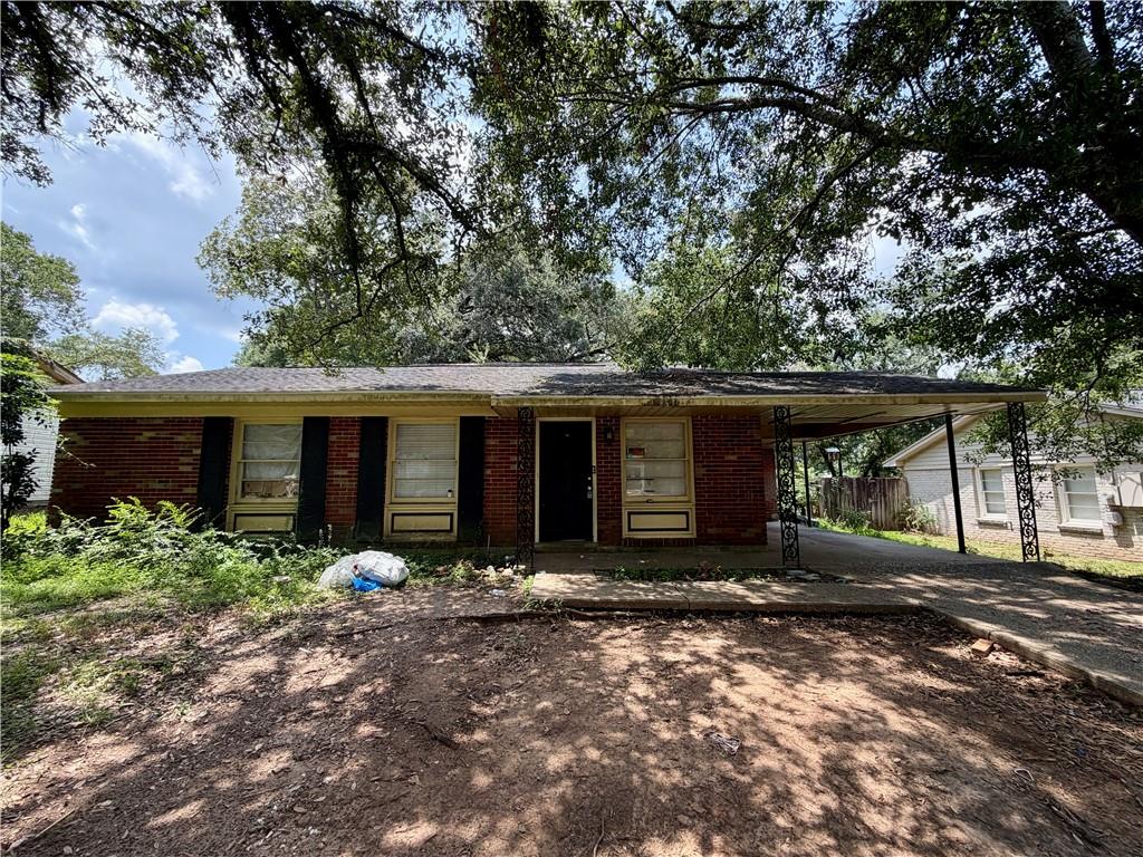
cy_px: 428
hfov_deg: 102.1
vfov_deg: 85.7
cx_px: 572
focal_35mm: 14
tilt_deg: +6.9
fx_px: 462
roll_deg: +1.0
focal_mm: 2.22
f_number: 2.2
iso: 64
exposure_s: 1/502
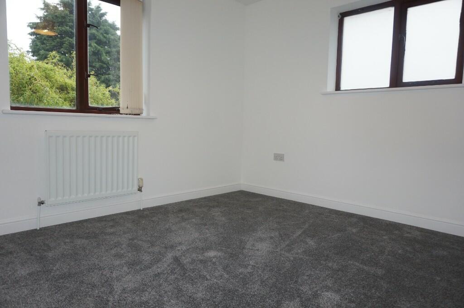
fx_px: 309
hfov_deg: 73.8
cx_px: 232
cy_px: 154
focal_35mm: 24
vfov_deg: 53.1
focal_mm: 16
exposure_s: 1/60
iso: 500
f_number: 4
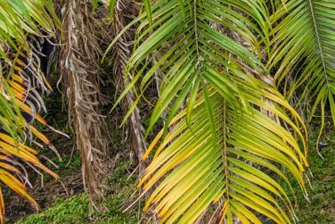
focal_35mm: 68
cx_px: 690
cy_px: -116
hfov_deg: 18.2
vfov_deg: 17.8
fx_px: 633
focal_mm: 16
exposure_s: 1/125
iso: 250
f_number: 8
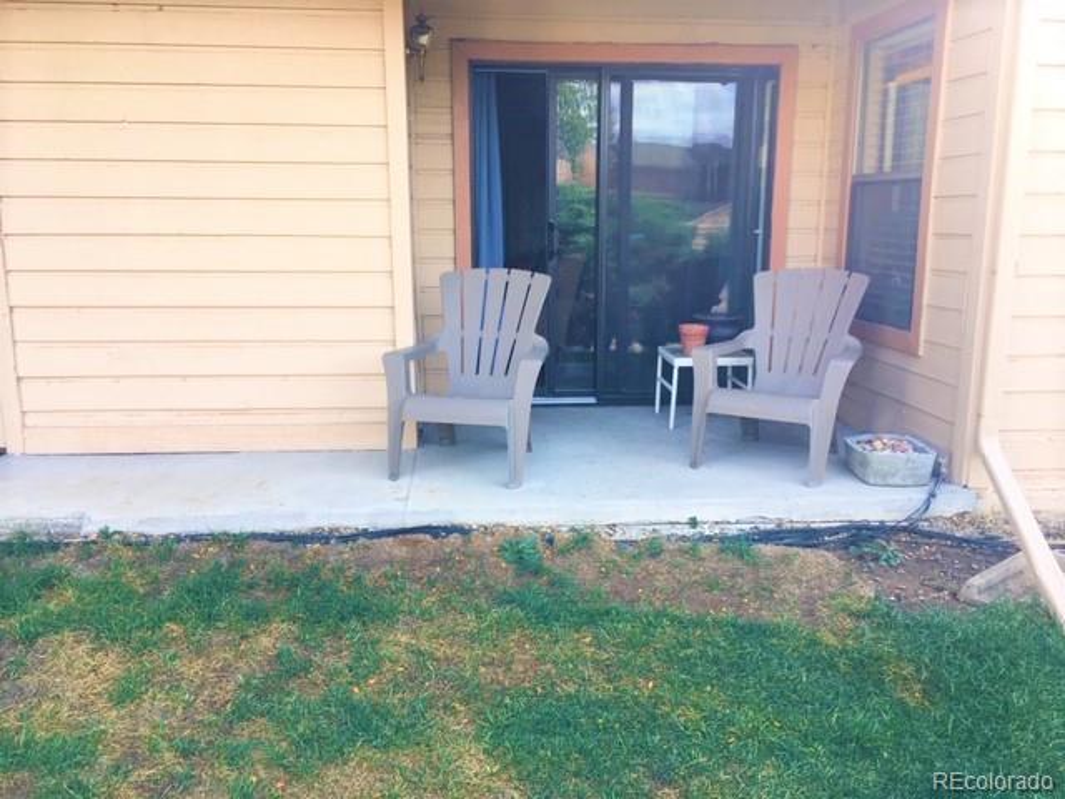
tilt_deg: -9.7
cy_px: 400
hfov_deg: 61.7
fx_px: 892
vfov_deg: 48.2
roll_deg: -1.1
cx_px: 532
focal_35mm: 29
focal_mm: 4.15
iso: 25
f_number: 2.2
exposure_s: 1/129
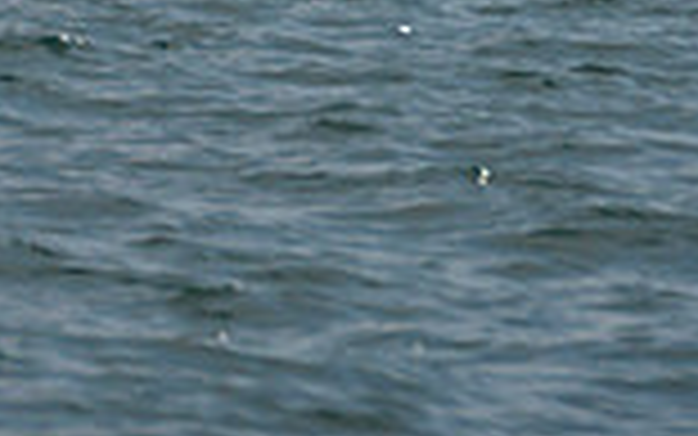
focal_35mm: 761
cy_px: -805
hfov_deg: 2.8
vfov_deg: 1.7
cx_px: 65
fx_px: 14482
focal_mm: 200
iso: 400
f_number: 10
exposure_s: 1/800
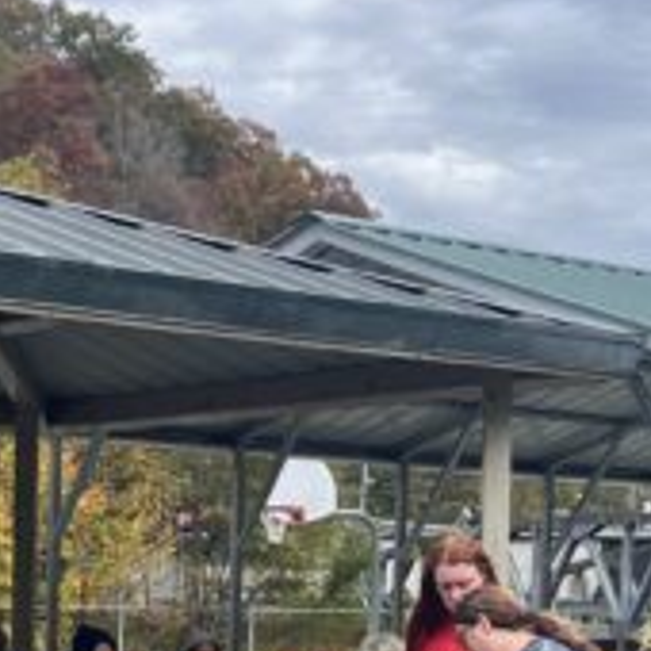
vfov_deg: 16.4
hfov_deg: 16.7
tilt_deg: -1.0
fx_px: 2213
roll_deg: -2.1
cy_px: 647
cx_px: 299
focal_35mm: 104
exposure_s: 1/1294
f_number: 1.6
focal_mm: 5.1
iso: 50
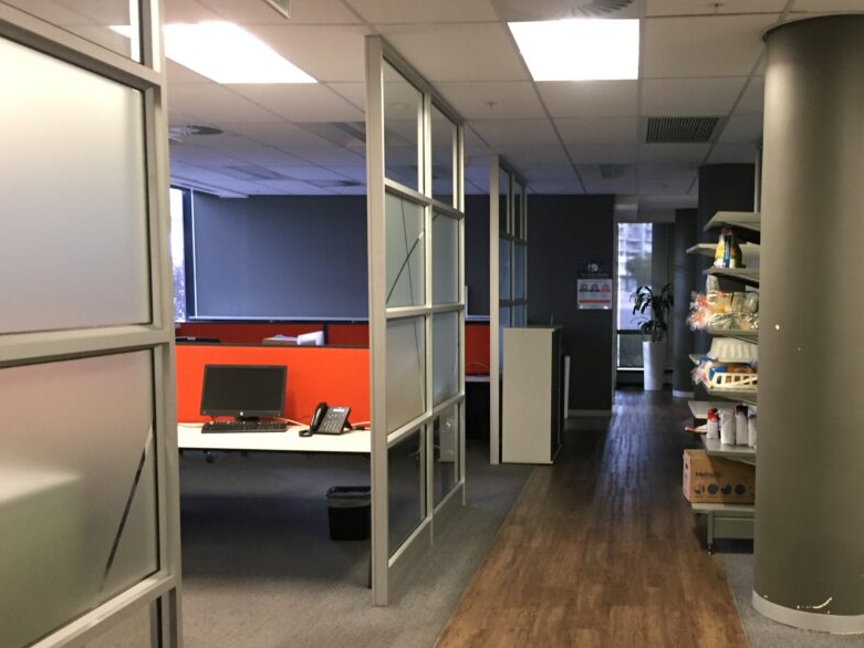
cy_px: 372
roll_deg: +0.4
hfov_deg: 48.4
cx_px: 548
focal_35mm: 38
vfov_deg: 37.7
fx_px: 949
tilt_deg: -6.8
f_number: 2.2
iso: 250
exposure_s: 1/33
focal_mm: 4.15
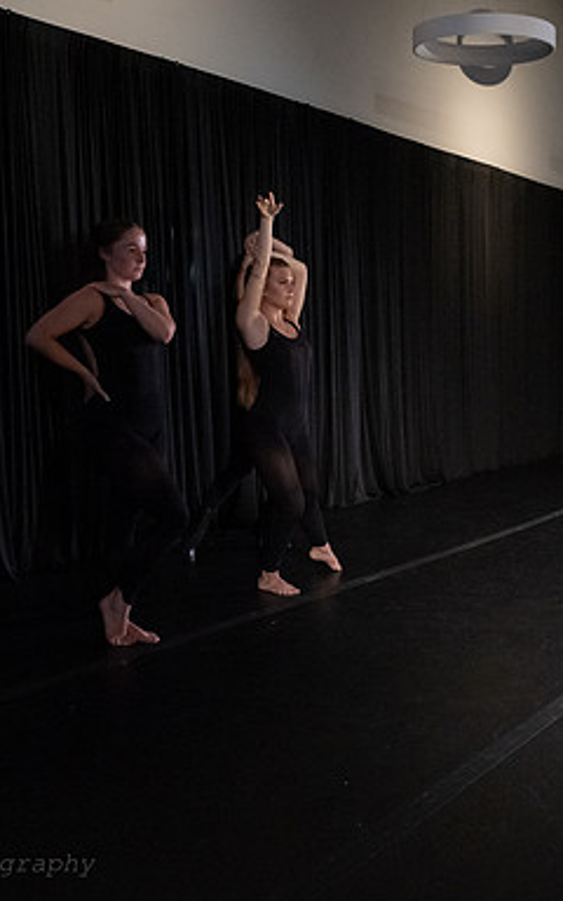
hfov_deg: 26.9
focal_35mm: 47
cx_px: 446
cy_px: 426
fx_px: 1154
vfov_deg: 42.6
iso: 6400
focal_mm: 28
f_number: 4.5
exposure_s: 1/400
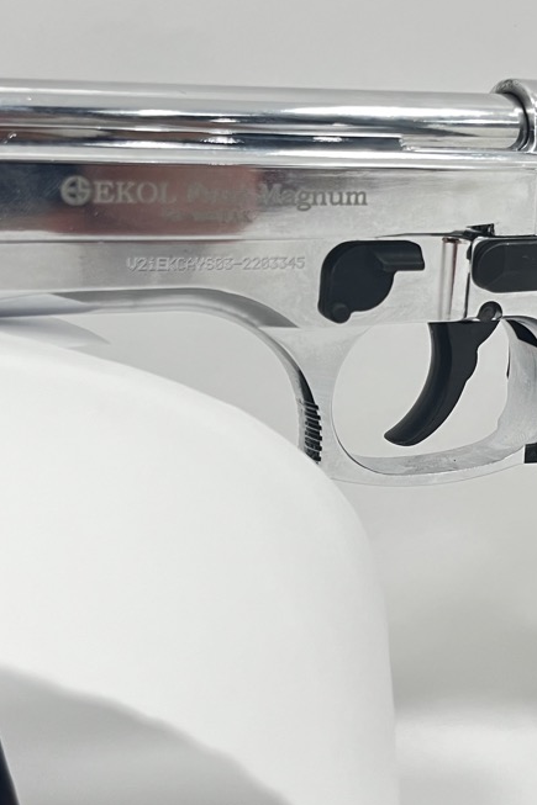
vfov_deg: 37.4
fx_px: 1186
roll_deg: +2.6
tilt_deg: -14.3
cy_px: 327
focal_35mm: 53
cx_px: 335
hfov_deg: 25.4
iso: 100
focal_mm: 5.1
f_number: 1.6
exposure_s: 1/50
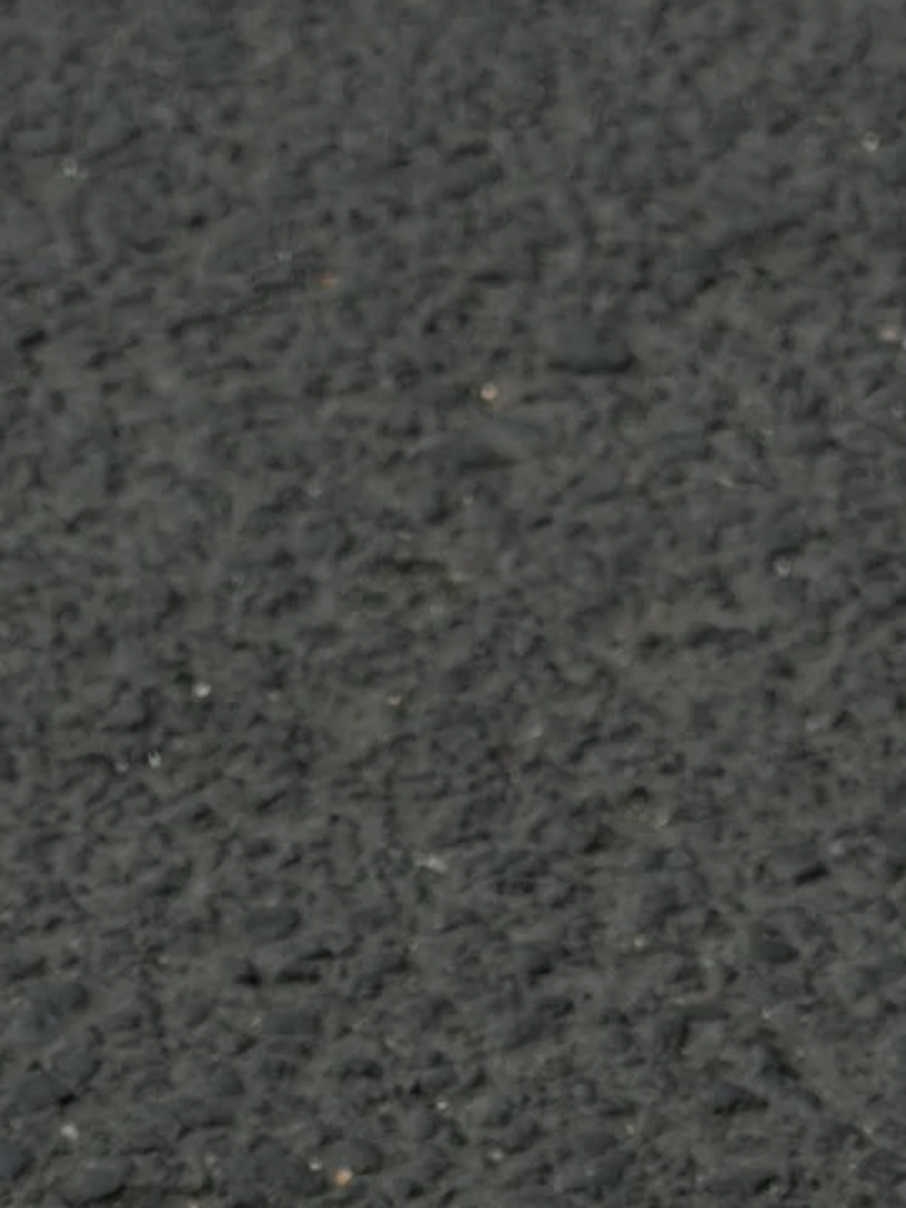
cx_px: 383
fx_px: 5025
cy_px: 1638
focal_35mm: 144
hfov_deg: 10.3
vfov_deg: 13.2
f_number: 1.78
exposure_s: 1/1133
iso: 64
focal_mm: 6.76
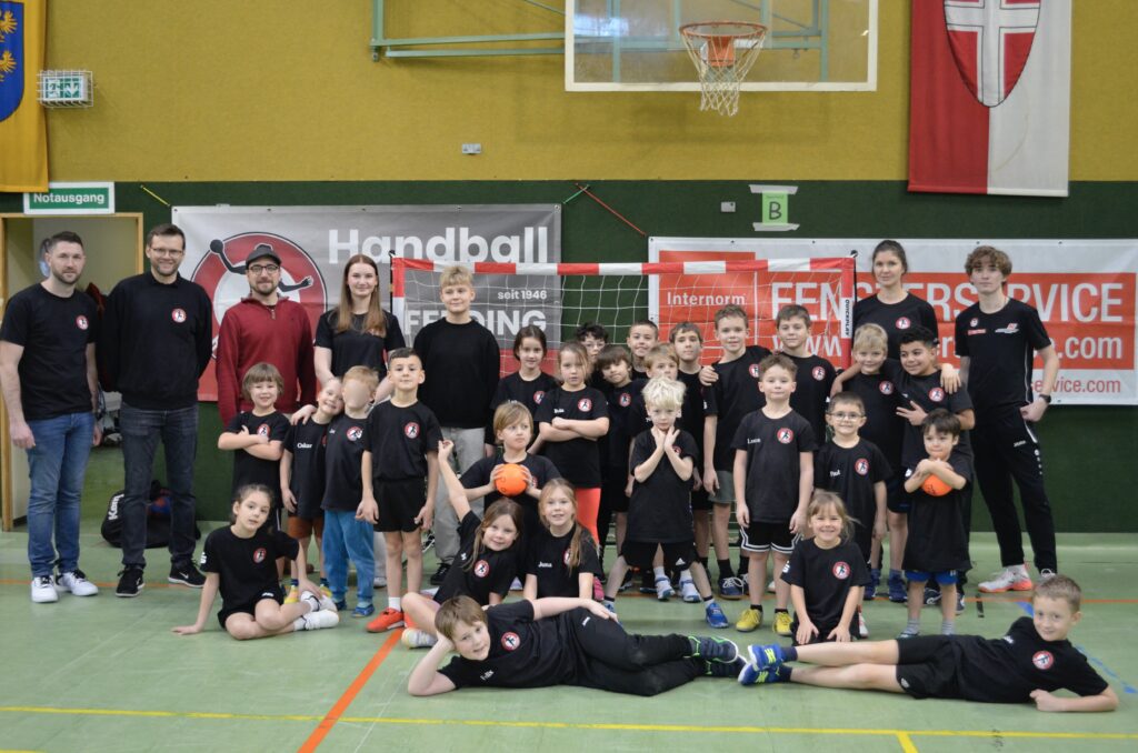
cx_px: 569
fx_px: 1325
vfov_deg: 31.7
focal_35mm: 42
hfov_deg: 46.5
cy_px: 376
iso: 1600
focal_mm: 28
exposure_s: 1/200
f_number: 4.5
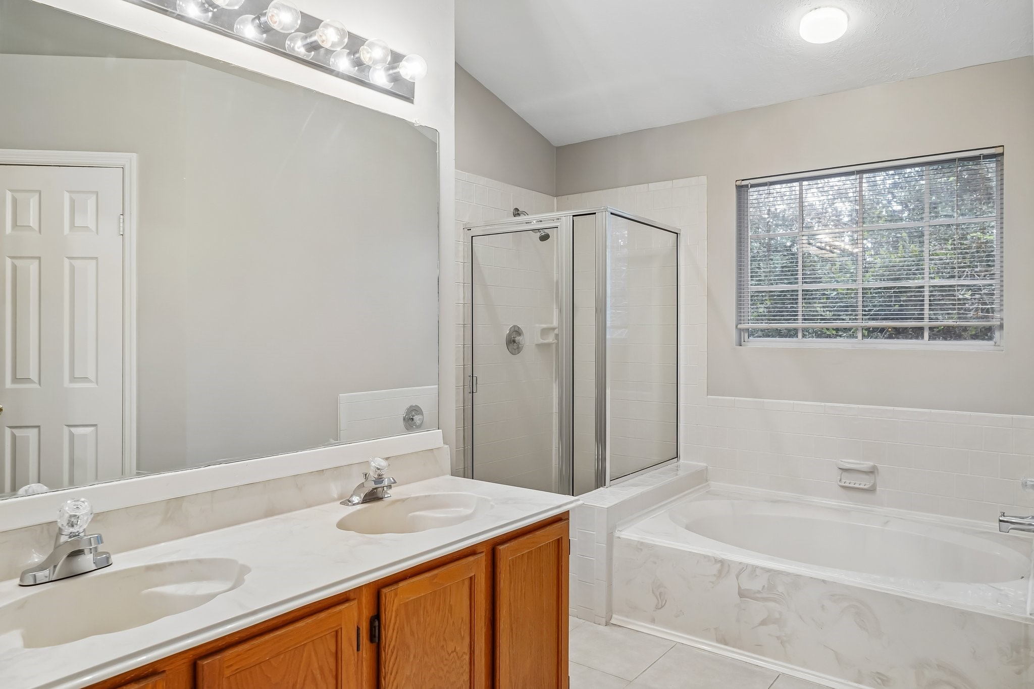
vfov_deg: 53.1
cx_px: 517
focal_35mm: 24
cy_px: 344
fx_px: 689
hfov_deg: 73.7
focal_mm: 24
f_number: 8
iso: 500
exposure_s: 1/15
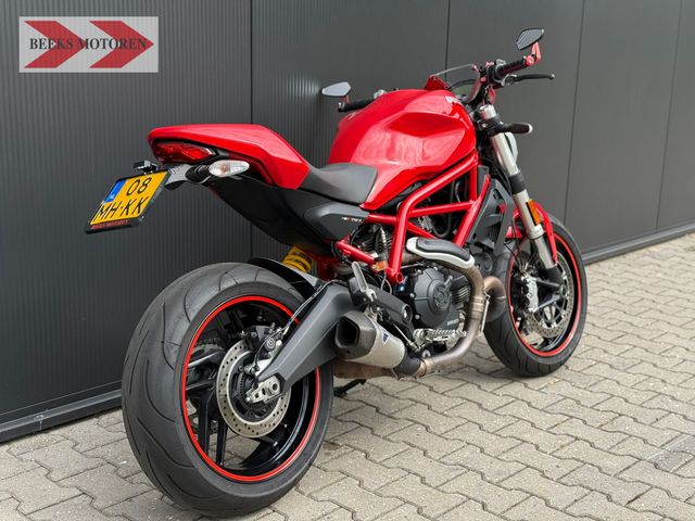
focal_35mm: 48
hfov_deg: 39.7
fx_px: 964
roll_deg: -1.6
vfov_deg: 30.3
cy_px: 260
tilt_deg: -13.2
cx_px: 348
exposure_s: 1/1715
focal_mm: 6.76
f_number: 1.78
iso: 100
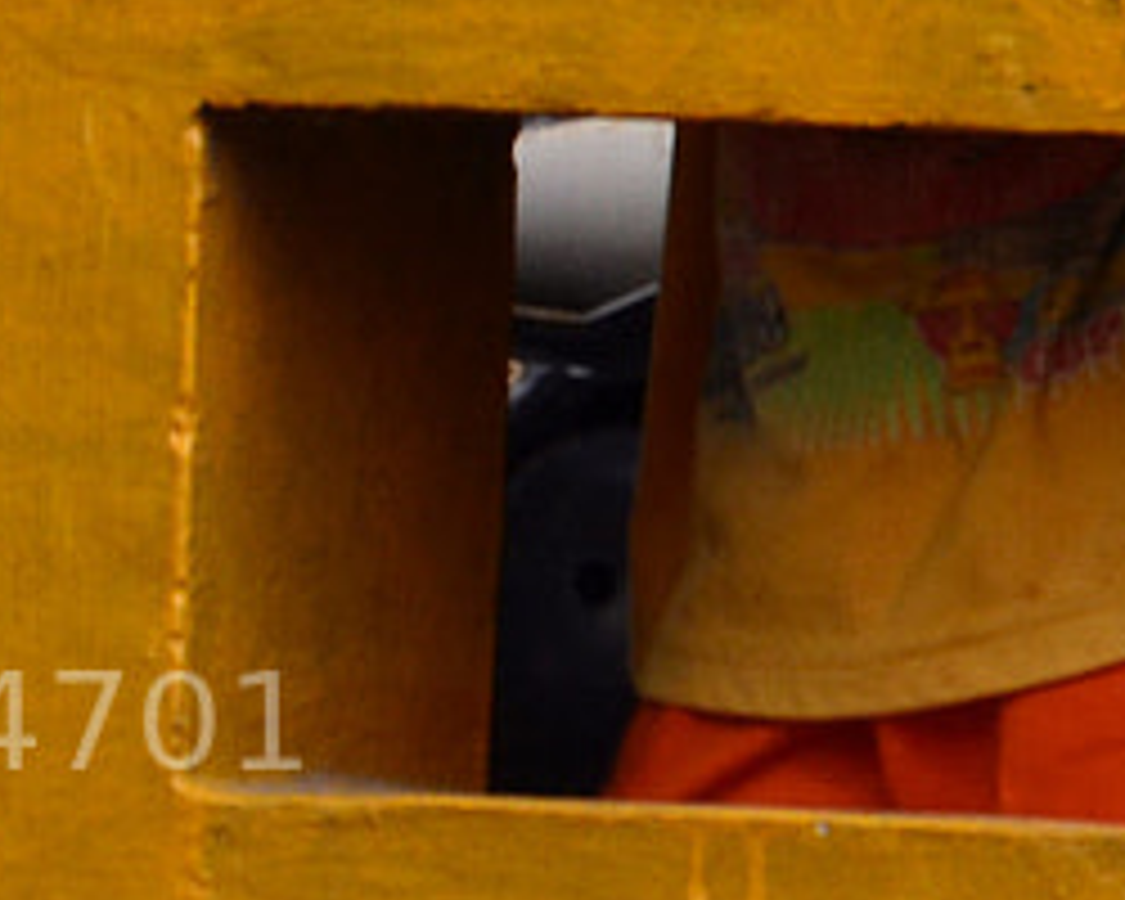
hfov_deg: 1.4
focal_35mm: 1393
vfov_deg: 1.1
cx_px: 1552
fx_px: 46381
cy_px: -1307
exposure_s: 1/60
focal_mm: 155
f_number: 10
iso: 250
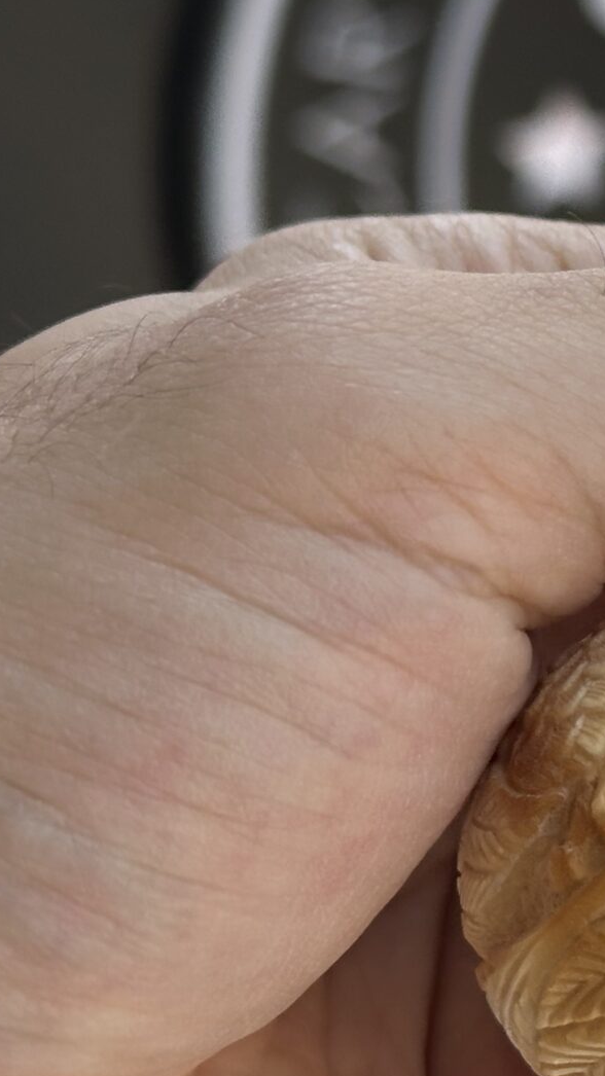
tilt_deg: -19.4
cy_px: 326
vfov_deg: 16.7
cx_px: 1225
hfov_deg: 8.9
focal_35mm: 128
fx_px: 3652
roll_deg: -3.5
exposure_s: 1/953
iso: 64
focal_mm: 6.86
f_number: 1.78
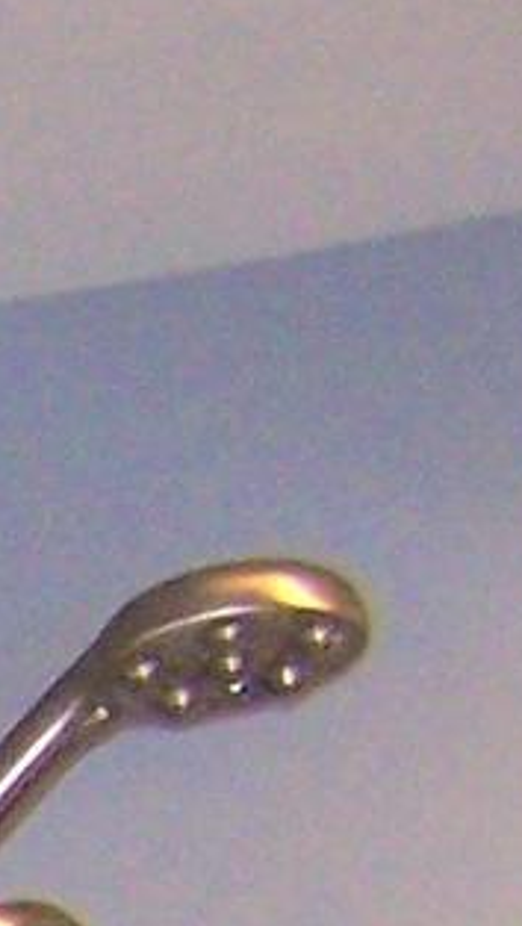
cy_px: 2206
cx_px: -2320
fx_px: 6633
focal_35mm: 270
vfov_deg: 7.5
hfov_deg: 3.9
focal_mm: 6.3
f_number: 2.8
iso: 140
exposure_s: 1/60
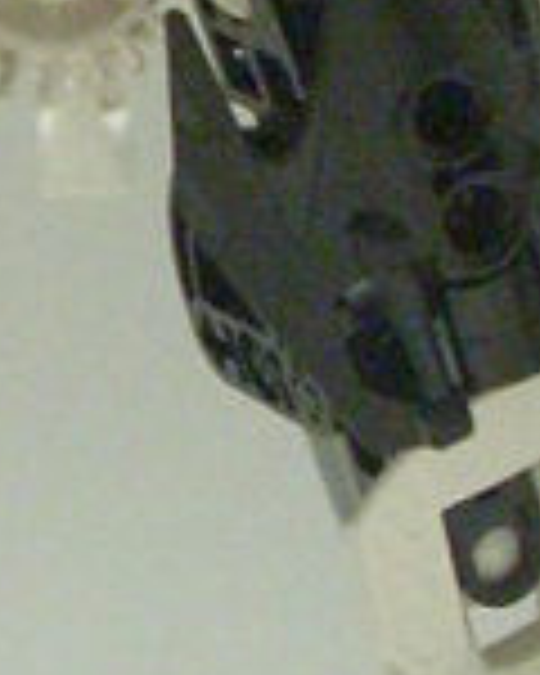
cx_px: 0
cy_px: -58
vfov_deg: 7.8
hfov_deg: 6.3
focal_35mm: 246
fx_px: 4914
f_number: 2.8
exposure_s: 1/4
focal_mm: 6.2
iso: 436
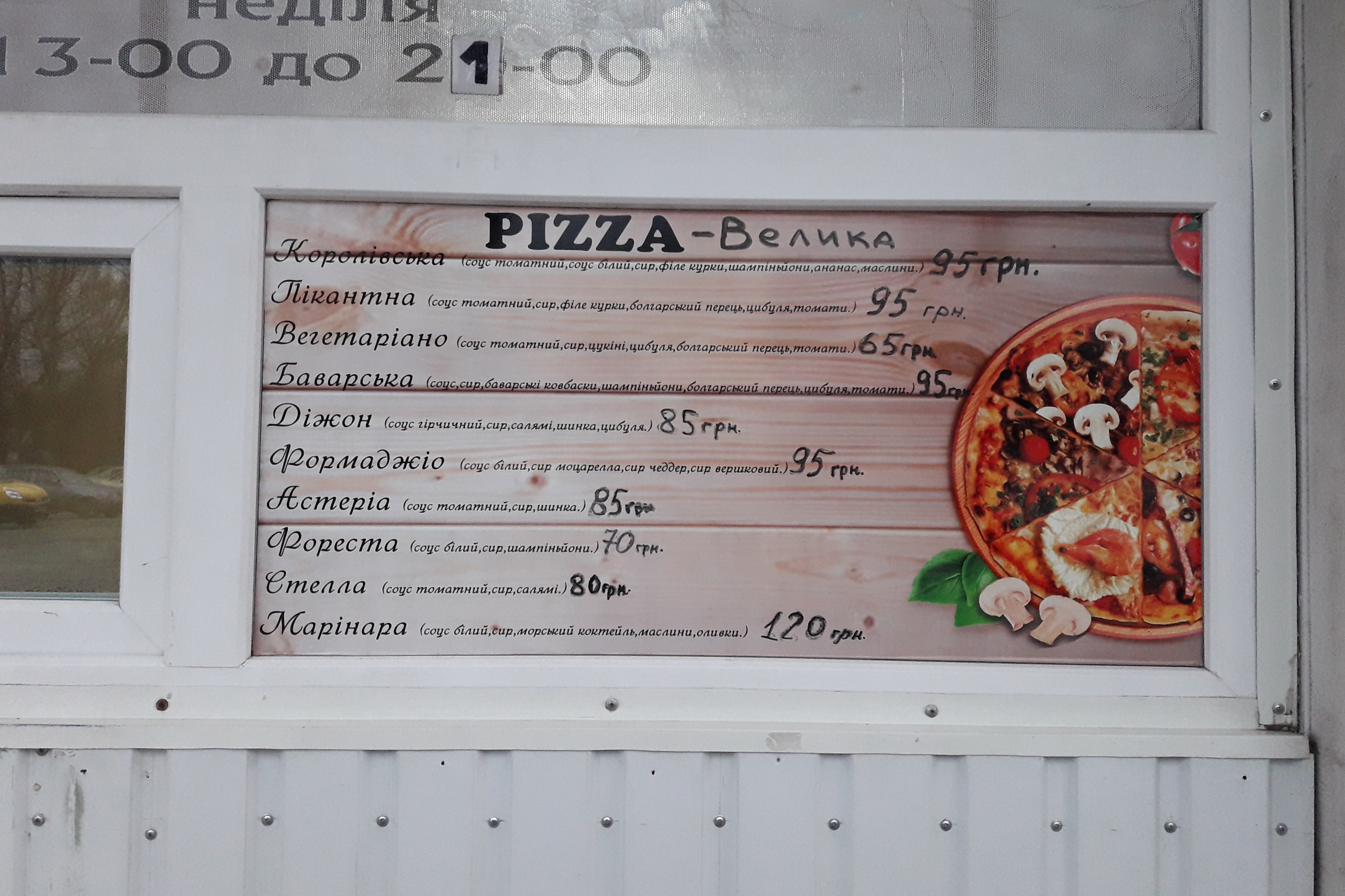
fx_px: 1121
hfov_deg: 61.9
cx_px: 686
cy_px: 422
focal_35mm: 30
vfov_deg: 43.6
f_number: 1.9
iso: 250
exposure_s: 1/50
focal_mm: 3.7
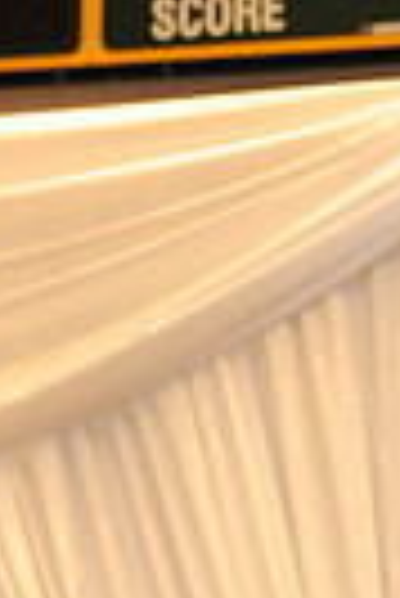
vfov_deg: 6.8
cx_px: 593
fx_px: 4787
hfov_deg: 4.8
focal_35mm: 288
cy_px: 1299
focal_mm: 66
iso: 1250
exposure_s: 1/60
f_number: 5.6
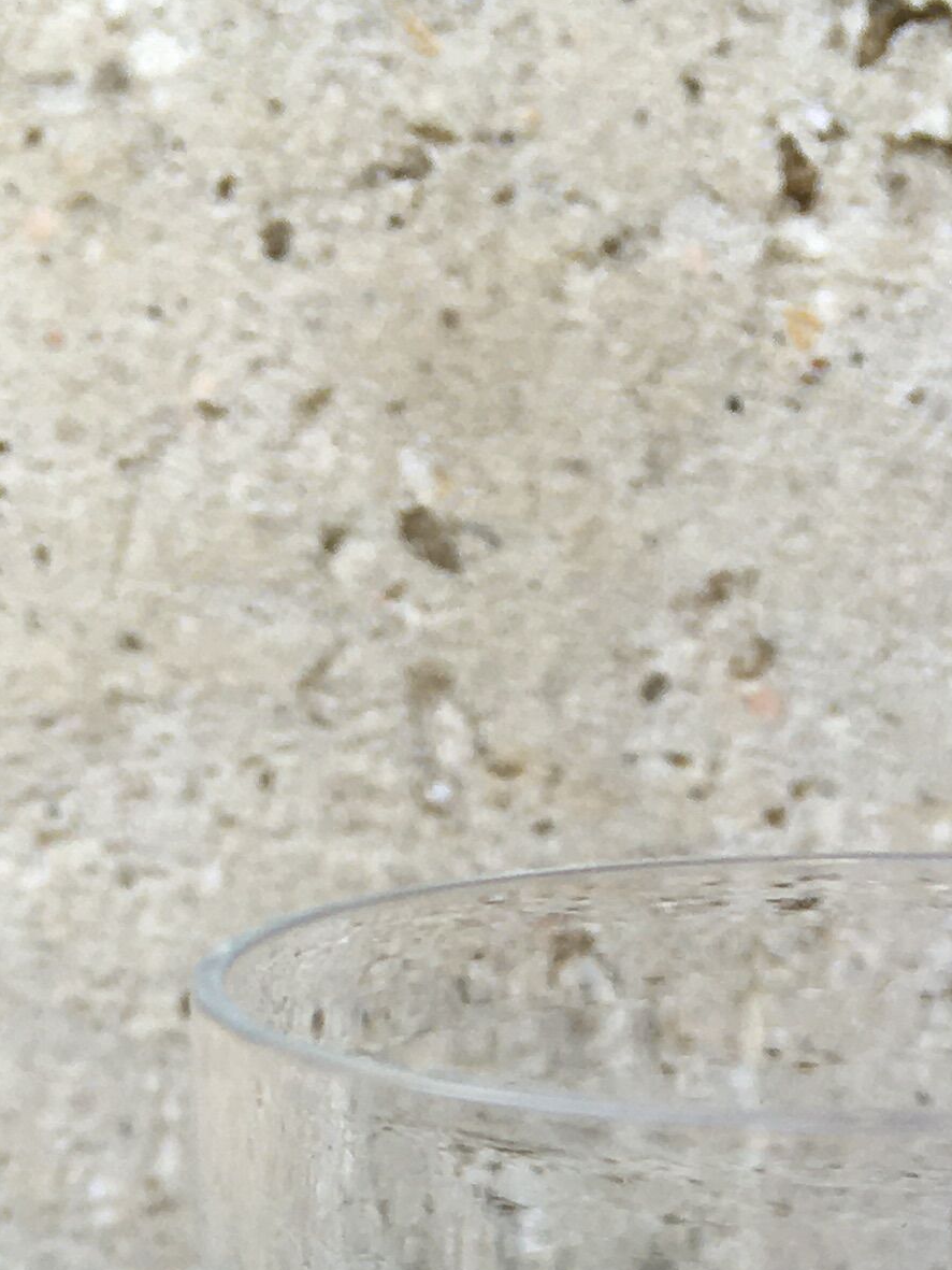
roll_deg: +0.0
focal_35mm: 99
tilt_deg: -24.0
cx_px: 729
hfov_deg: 14.9
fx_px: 3630
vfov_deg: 17.7
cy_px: 1938
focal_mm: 4.15
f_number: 2.2
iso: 25
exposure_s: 1/100
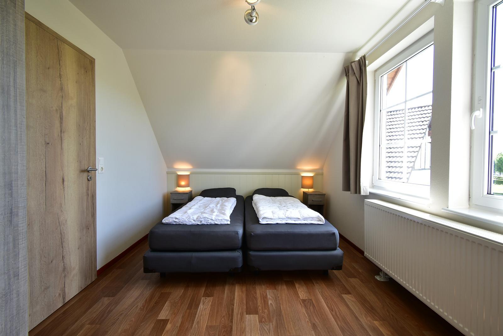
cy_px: 168
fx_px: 210
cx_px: 252
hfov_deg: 100.3
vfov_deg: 77.4
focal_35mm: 15
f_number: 4.5
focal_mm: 10
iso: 100
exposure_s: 1/25
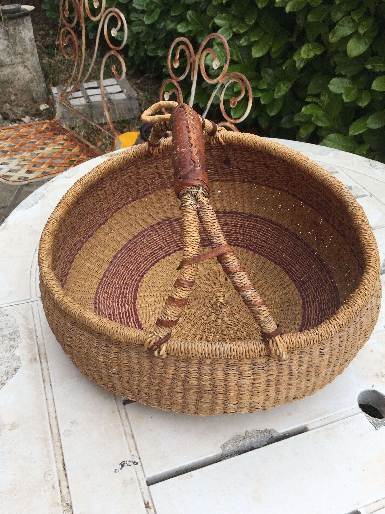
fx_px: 445
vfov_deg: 60.0
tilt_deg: -41.0
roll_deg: +0.8
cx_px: 195
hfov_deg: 46.8
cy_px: 264
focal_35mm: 30
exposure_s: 1/173
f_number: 2.2
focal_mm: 4.15
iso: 32
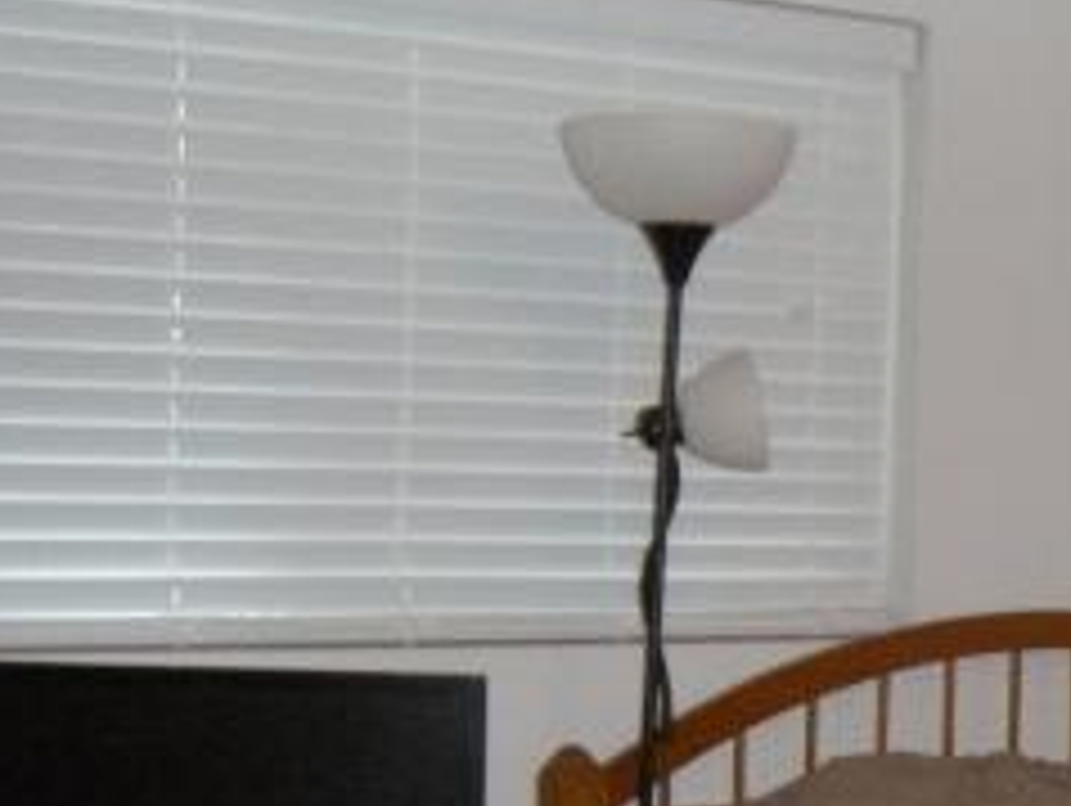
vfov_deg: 15.5
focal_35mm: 94
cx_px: 1318
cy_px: 756
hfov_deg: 19.5
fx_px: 2911
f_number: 3.8
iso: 400
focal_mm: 5.9
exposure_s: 1/60
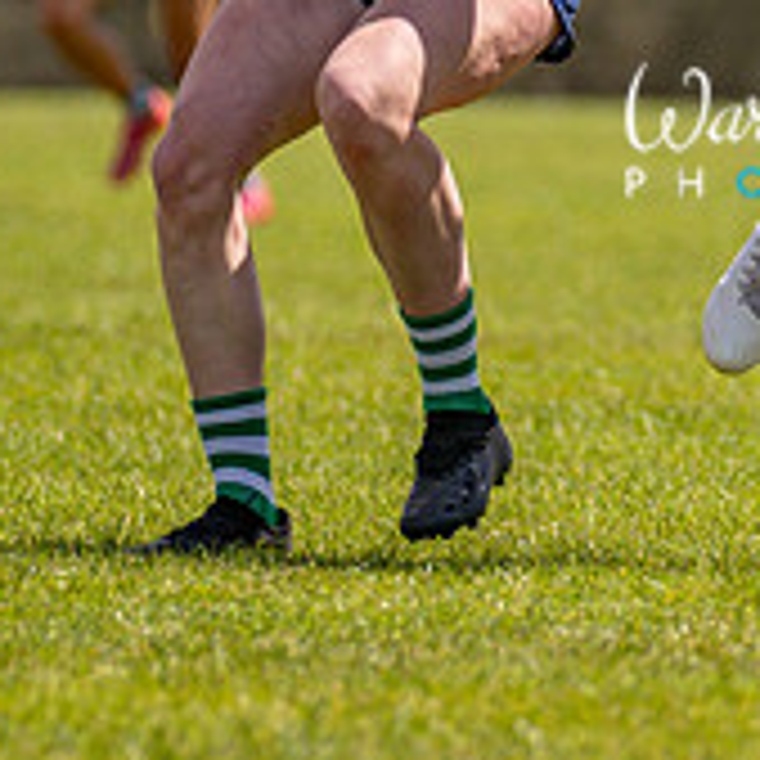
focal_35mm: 853
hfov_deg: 2.1
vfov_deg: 2.1
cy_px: 40
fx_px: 21188
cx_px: 917
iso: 140
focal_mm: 195
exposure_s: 1/6400
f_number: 2.8
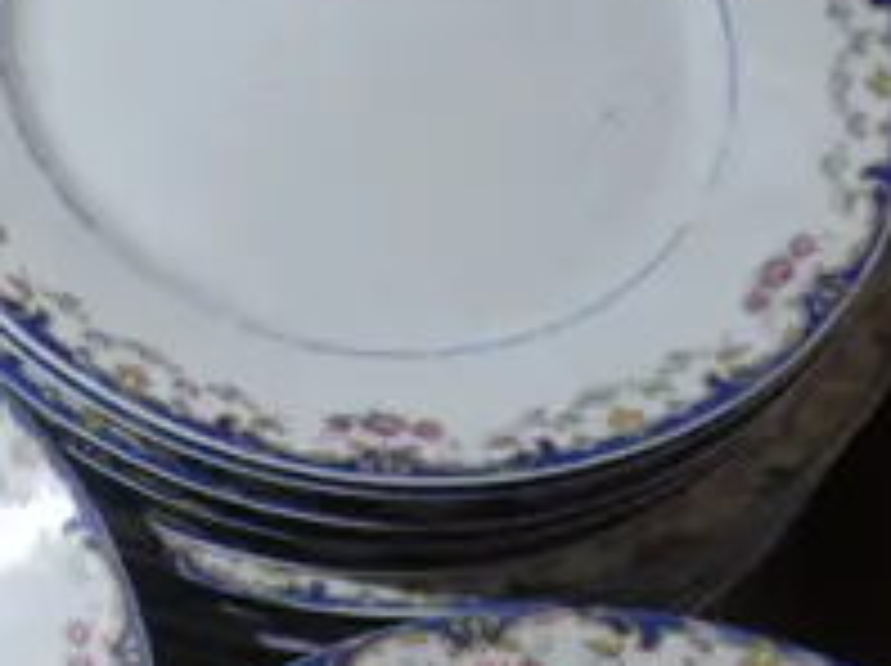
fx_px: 3728
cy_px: 616
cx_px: -1012
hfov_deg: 11.9
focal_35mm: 145
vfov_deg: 10.2
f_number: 3.5
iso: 640
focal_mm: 14
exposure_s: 1/60
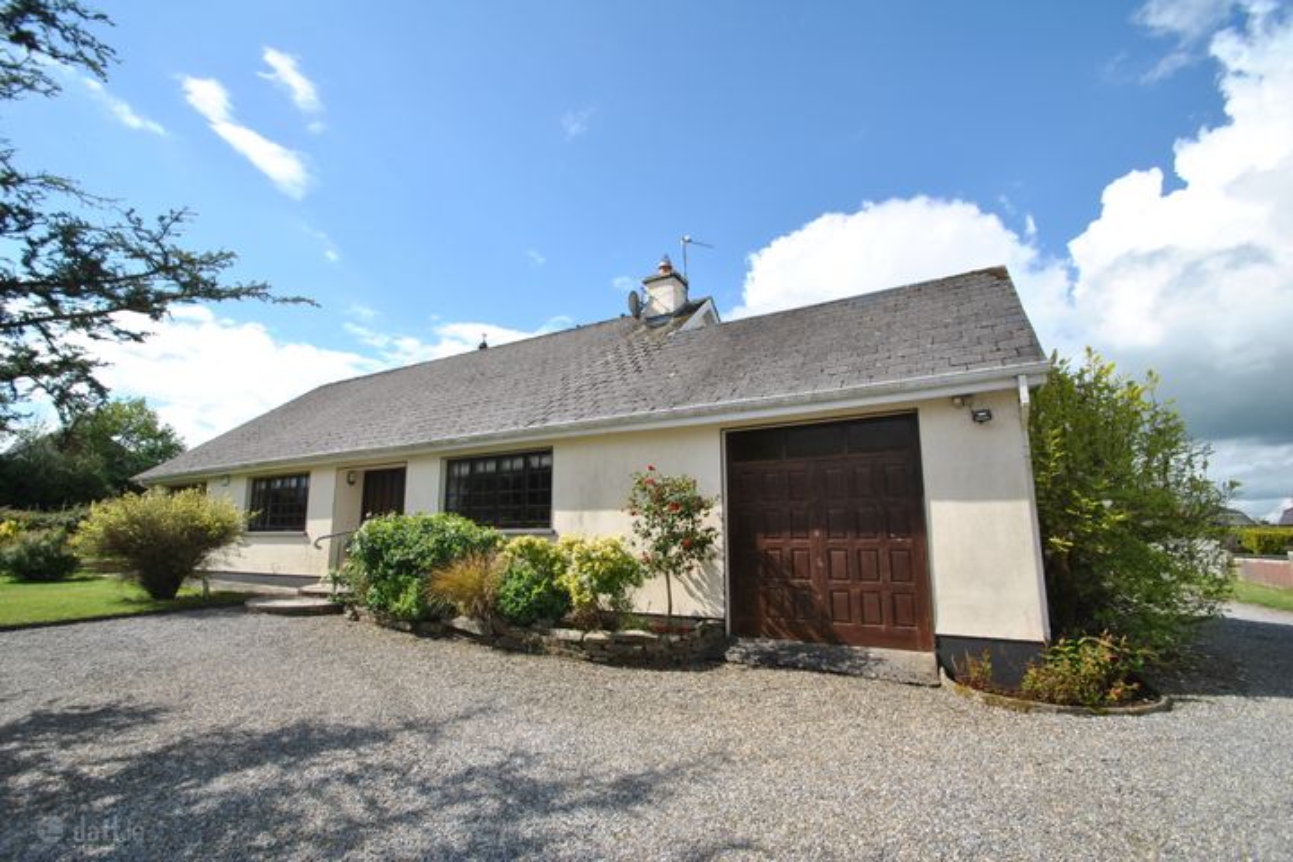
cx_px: 646
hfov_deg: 100.4
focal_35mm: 15
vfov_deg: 77.3
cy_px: 431
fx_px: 539
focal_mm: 10
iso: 100
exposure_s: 1/400
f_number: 7.1
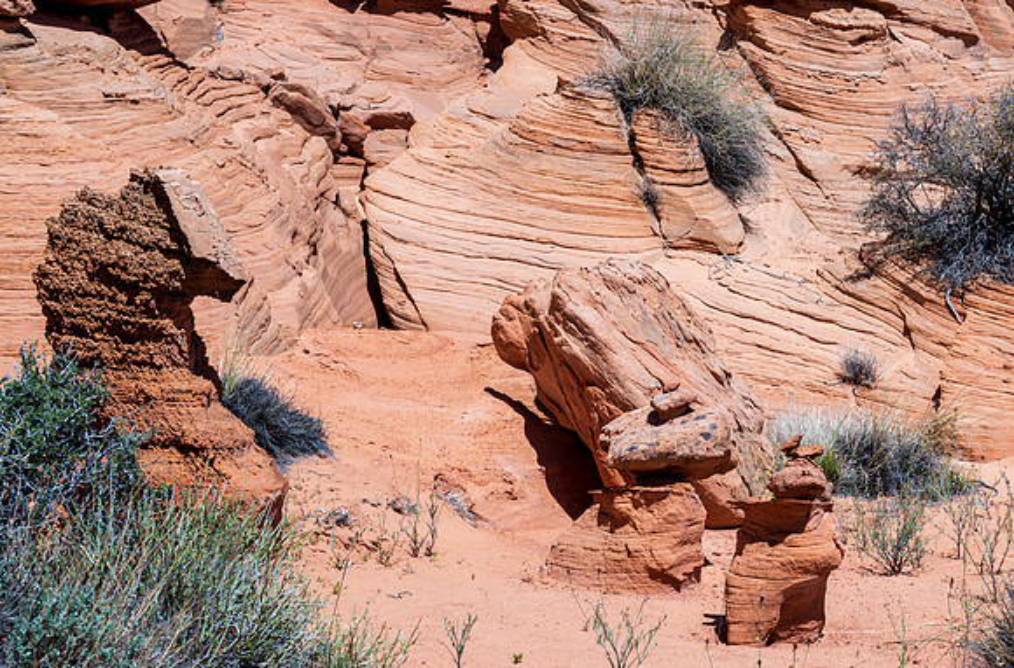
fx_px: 1838
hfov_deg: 30.7
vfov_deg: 20.5
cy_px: 424
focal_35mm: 66
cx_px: 636
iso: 140
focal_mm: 52
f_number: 13
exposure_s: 1/250
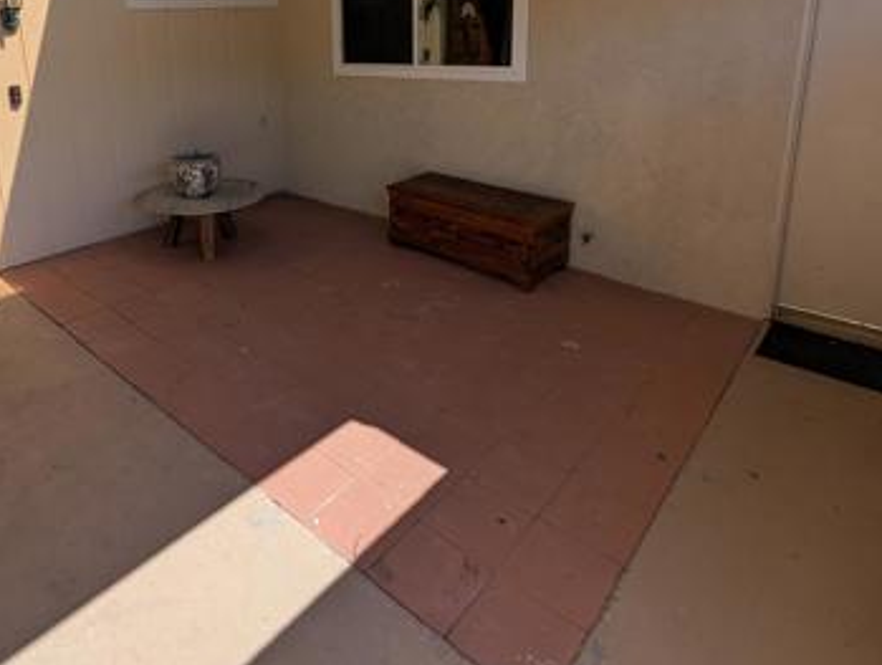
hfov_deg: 74.7
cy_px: 164
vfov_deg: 58.0
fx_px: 562
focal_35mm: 22
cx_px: 318
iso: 54
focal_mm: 2.02
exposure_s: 1/2342
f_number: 1.7
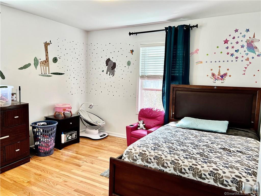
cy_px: 98
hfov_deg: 67.3
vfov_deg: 53.1
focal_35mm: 26
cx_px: 130
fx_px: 196
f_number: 1.5
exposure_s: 1/121
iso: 64
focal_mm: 5.7
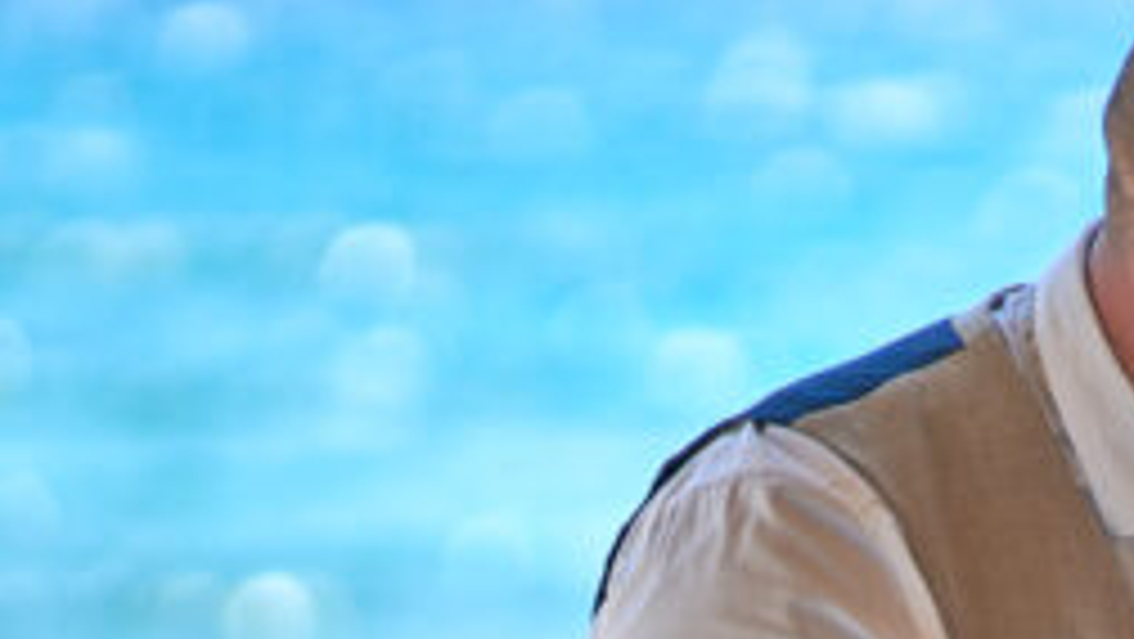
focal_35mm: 362
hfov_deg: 5.9
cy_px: 884
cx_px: 1400
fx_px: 10890
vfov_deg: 3.4
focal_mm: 85
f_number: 1.4
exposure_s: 1/5000
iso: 100
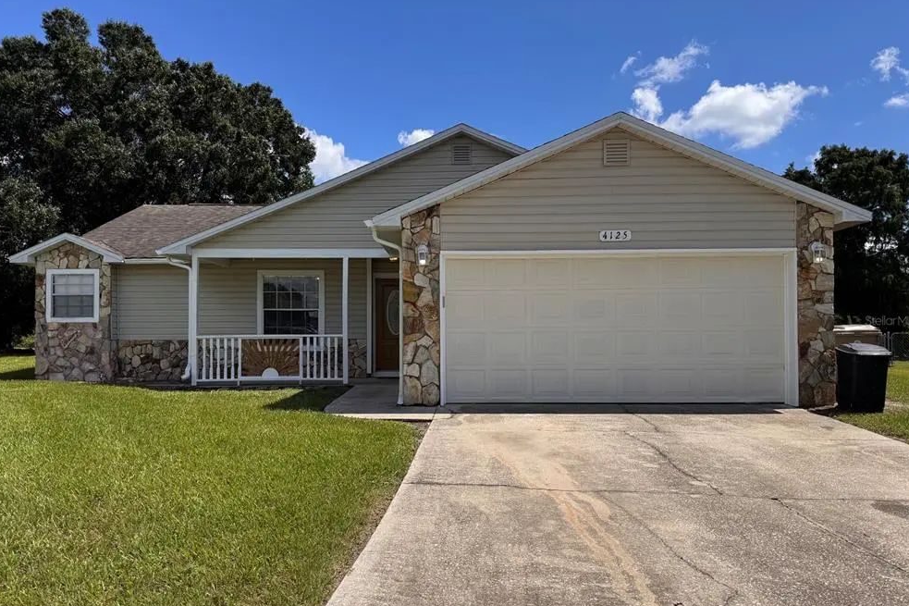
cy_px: 320
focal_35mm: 26
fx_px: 656
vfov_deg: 49.5
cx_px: 448
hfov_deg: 69.4
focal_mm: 6.76
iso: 80
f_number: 1.78
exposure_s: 1/6410
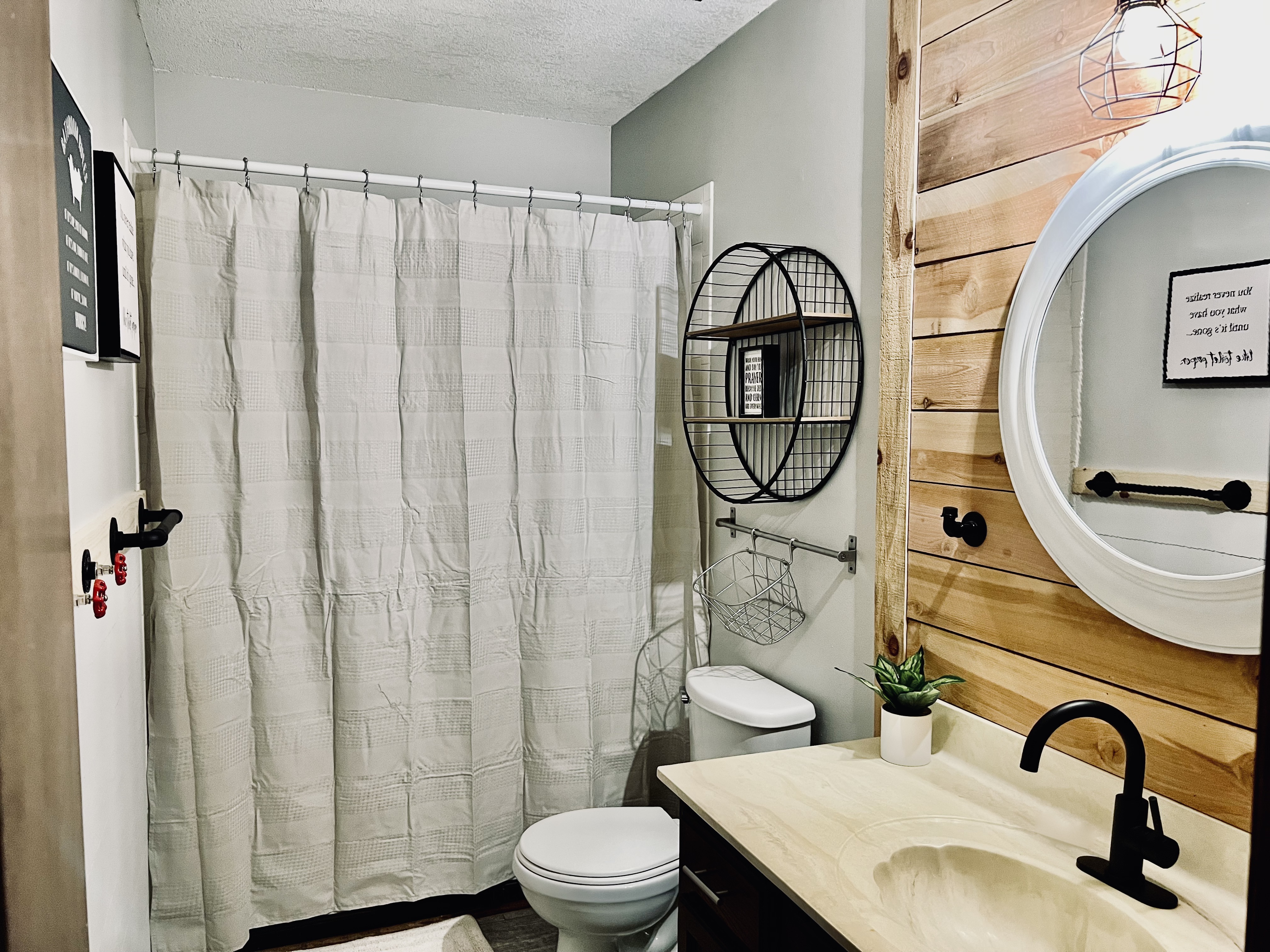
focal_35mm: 26
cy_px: 476
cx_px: 635
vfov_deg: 53.1
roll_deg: -0.6
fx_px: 954
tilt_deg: -4.6
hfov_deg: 67.3
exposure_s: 1/60
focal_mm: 5.7
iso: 320
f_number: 1.5
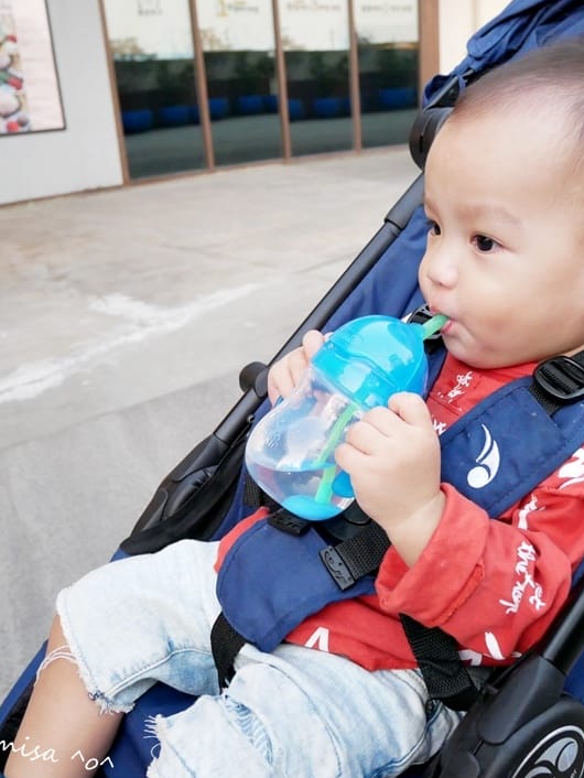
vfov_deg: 53.9
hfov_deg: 41.6
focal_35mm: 34
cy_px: 377
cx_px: 357
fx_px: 764
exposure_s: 1/60
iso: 1600
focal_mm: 12
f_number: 3.5
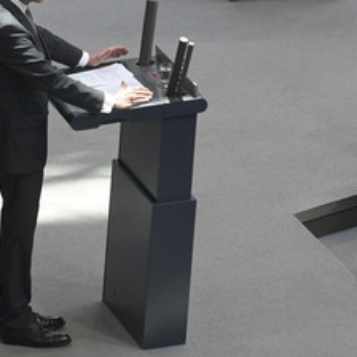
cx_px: 52
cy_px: 142
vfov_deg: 5.1
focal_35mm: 342
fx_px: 3990
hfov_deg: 5.1
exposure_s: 1/500
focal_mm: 200
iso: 8000
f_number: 5.6
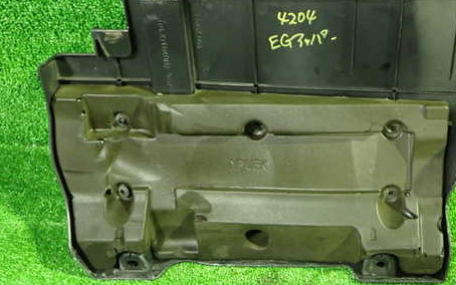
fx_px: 522
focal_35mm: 42
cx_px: 294
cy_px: 142
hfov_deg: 46.6
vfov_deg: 30.6
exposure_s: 1/13
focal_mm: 5.4
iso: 800
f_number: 2.3
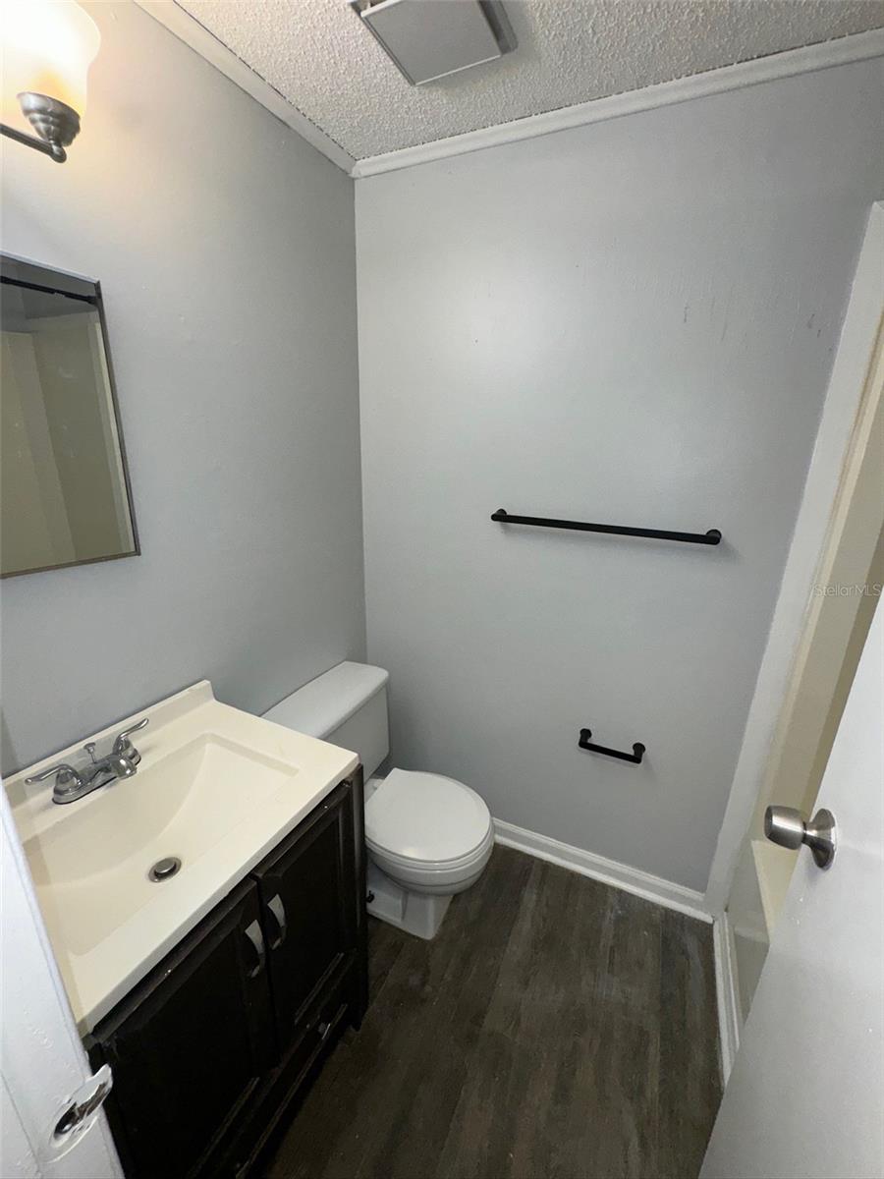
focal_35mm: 14
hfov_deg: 85.7
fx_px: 477
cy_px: 590
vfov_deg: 102.1
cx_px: 442
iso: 80
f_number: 2.2
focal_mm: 2.22
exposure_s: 1/120
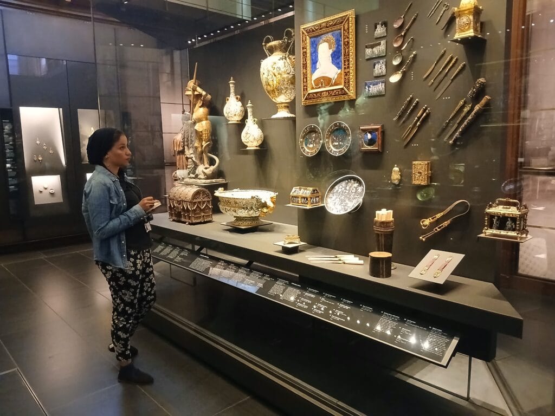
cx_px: 278
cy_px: 208
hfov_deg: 67.3
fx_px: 417
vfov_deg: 53.1
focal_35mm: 26
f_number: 1.8
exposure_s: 1/16.7
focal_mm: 3.98
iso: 1600
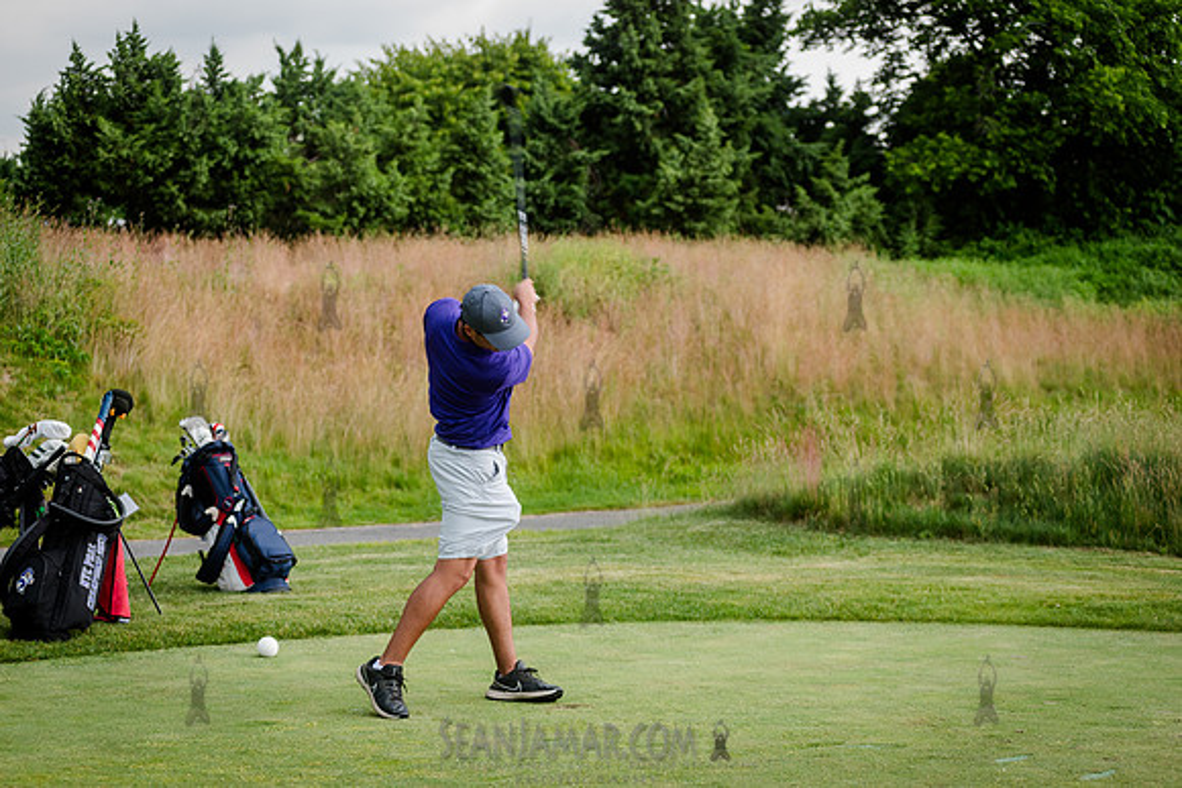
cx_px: 591
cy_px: 394
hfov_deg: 25.4
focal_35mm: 80
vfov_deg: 17.1
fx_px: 2627
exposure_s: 1/500
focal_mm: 80
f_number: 3.5
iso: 400
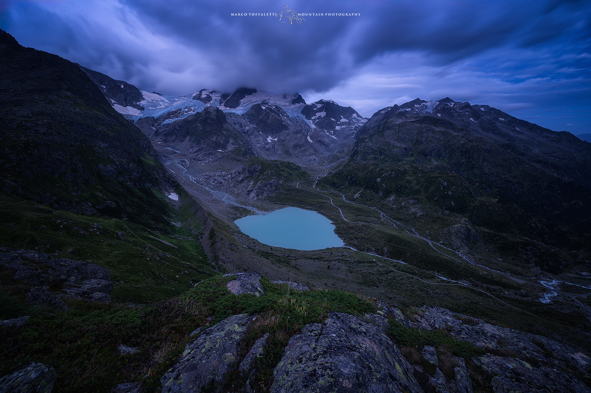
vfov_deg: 81.1
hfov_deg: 104.3
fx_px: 230
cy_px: 196
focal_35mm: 14
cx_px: 296
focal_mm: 14
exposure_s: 15
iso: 100
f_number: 13
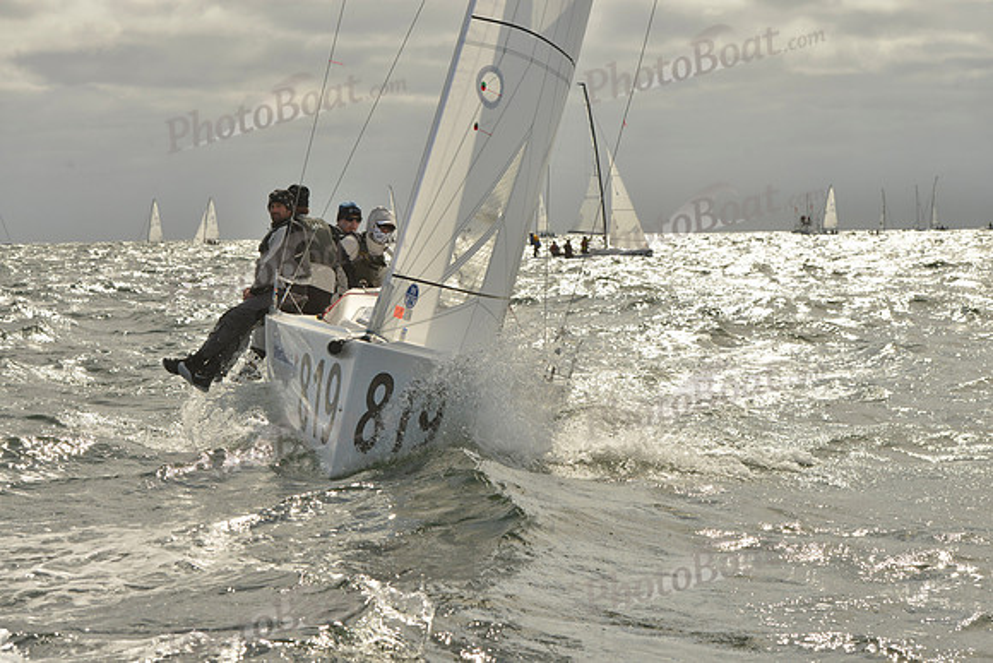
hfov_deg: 25.4
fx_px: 2207
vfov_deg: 17.1
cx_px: 496
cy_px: 332
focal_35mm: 80
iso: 400
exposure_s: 1/2000
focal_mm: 80
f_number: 11
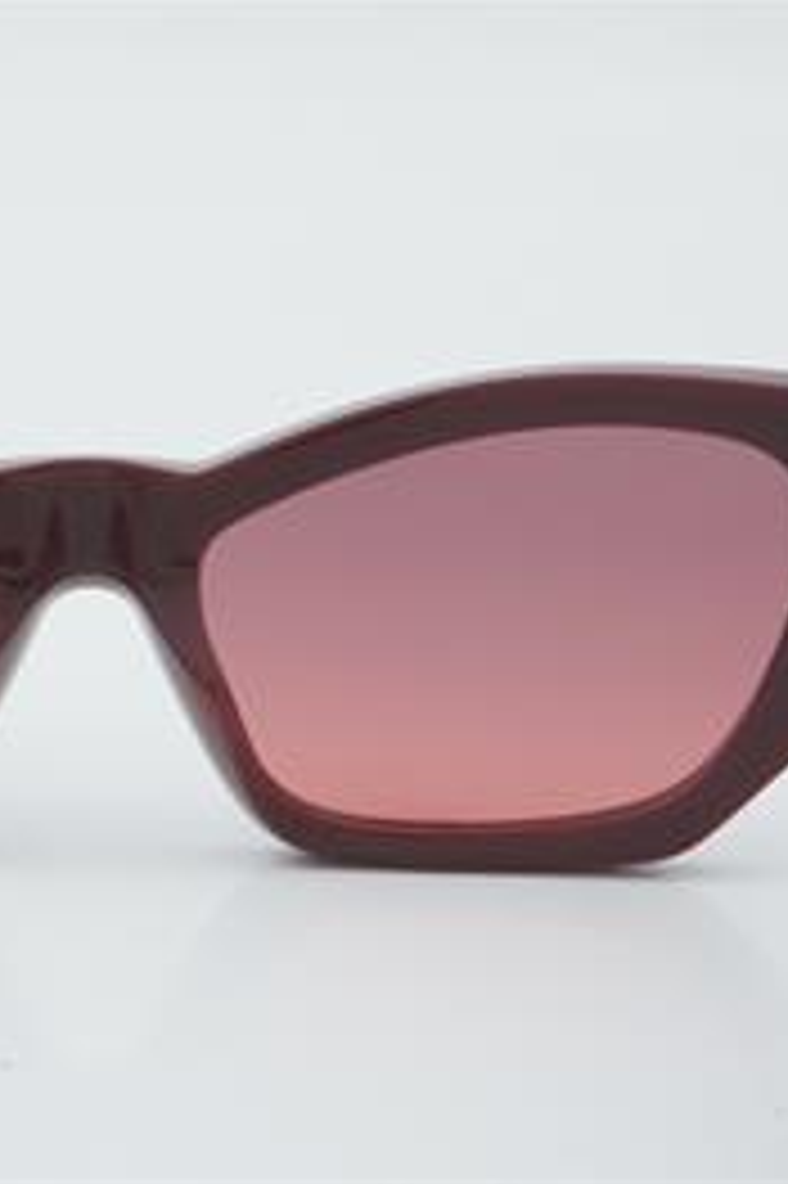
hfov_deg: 11.9
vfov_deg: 18.0
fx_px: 3748
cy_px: 590
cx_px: 90
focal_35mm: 114
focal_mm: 50
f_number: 32
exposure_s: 1/3
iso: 100
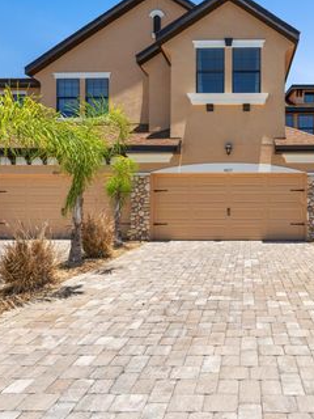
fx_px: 254
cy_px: 206
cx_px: 216
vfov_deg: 79.0
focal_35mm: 21
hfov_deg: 61.5
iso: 100
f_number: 11
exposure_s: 1/500
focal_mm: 14
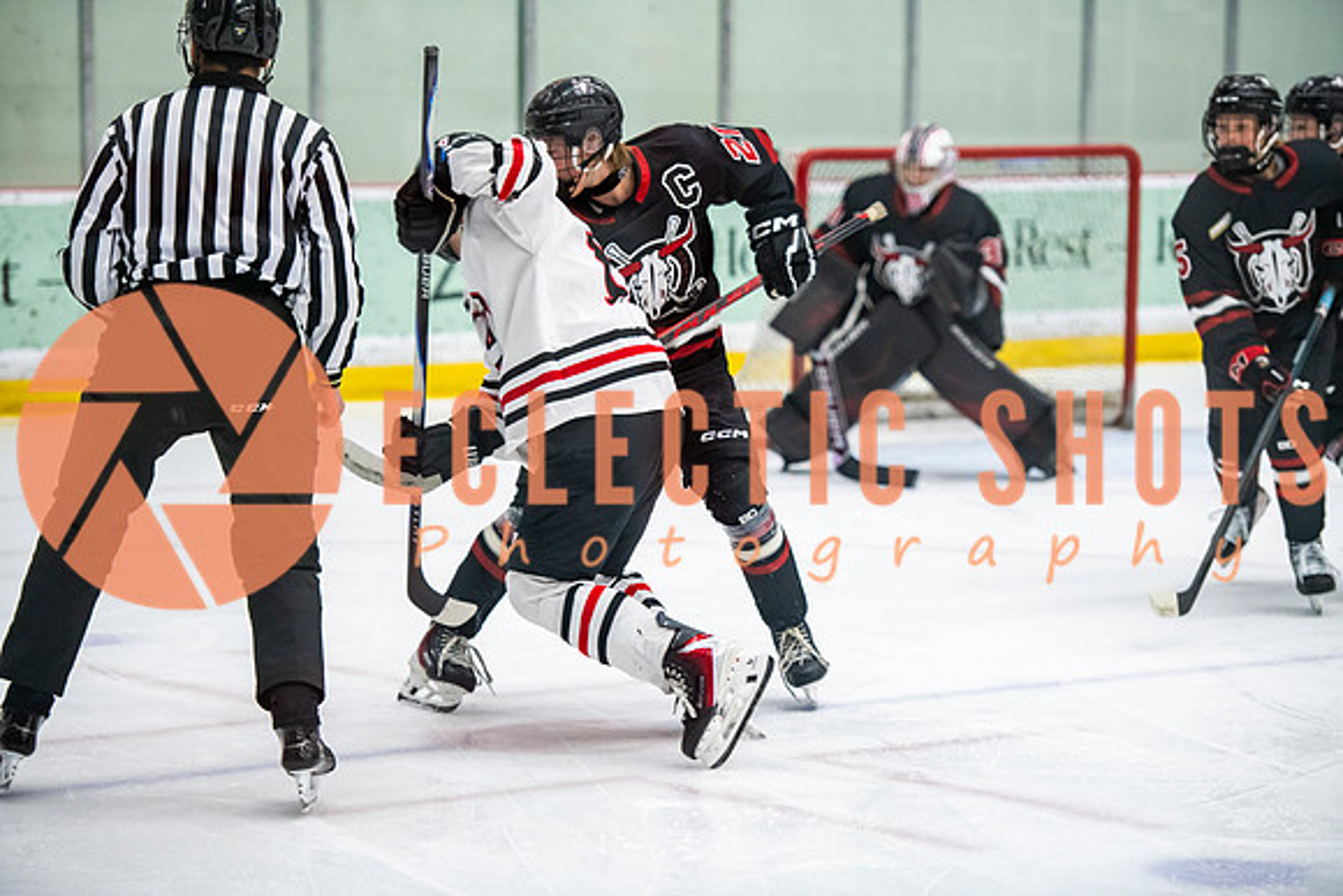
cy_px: 448
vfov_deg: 11.2
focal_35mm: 122
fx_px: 4552
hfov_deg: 16.8
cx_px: 672
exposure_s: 1/800
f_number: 3.2
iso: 2500
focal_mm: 122
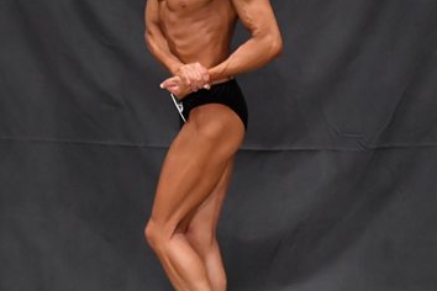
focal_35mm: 492
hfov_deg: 4.2
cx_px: 302
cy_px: 115
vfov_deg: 2.8
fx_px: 5972
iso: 5000
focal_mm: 150
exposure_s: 1/400
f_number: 5.6
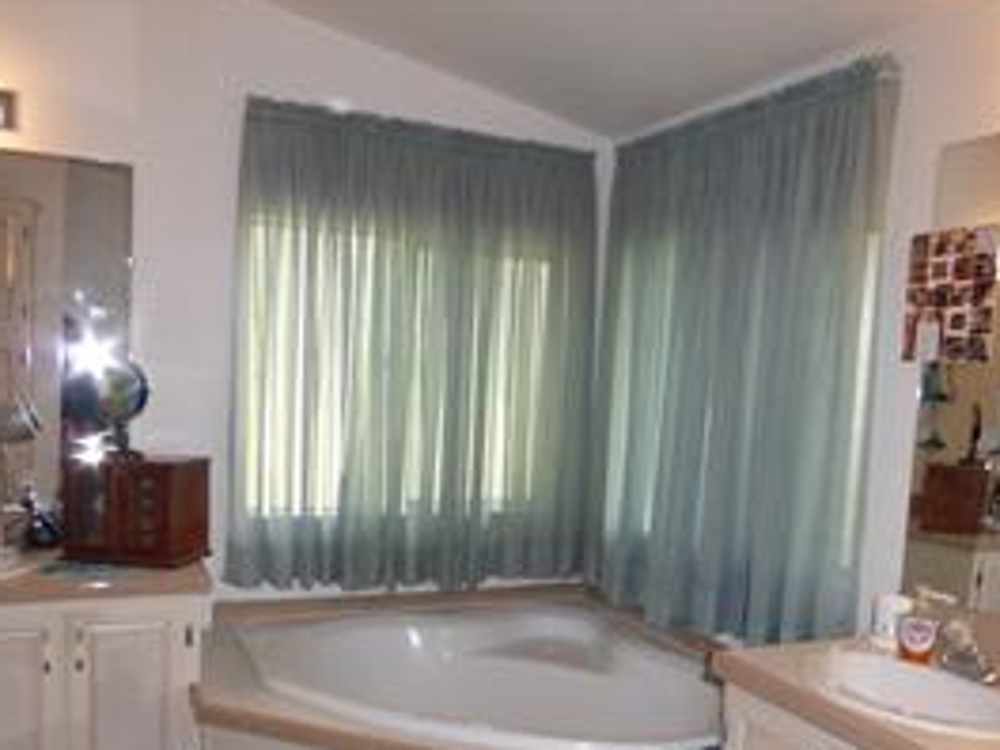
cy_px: 470
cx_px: 502
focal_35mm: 31
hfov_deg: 58.4
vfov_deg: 45.1
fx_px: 896
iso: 250
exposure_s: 1/60
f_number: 4
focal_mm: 4.3
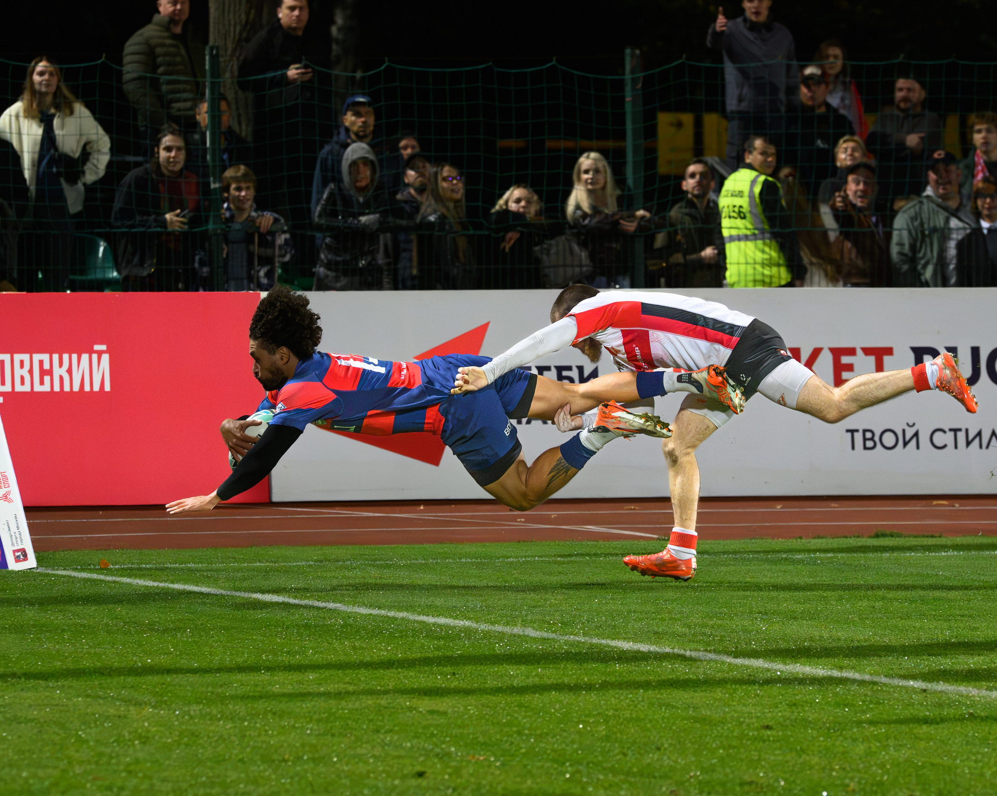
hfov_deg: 6.6
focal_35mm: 291
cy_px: 325
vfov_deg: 5.3
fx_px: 8582
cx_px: 468
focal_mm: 175
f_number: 5.6
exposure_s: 1/1250
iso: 6400
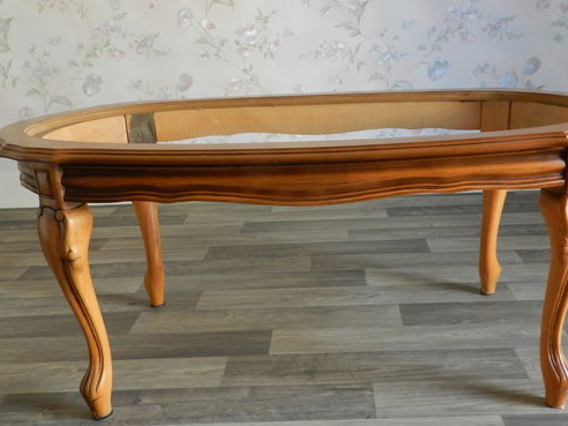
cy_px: 240
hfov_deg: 47.7
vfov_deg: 36.8
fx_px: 640
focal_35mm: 39
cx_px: 323
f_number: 3.7
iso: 400
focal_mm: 5.6
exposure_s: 1/30
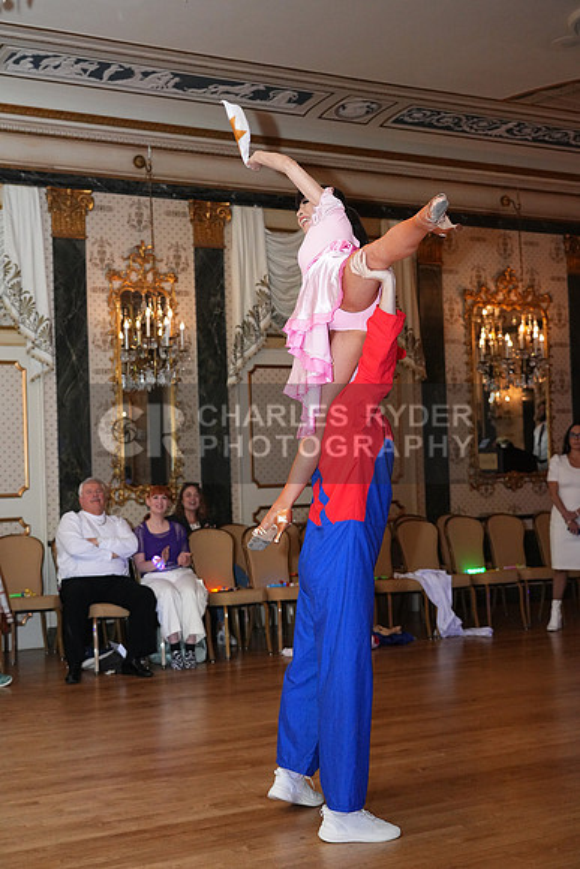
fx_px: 1159
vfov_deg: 41.1
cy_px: 434
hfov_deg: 28.1
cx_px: 290
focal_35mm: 48
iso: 5000
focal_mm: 48
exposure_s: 1/200
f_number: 4
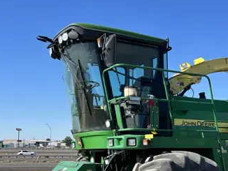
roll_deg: +0.3
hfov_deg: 36.6
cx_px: 171
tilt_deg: +7.1
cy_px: 139
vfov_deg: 28.0
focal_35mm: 51
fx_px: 336
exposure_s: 1/2994
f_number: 1.5
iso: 50
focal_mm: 5.7
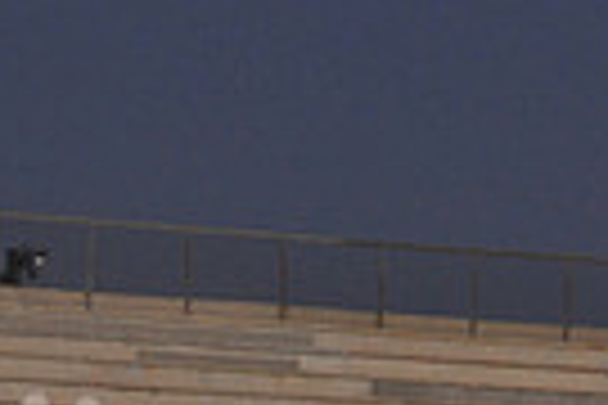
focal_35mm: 452
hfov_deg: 4.6
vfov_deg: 3.0
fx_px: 7633
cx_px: 27
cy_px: 819
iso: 2000
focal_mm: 105
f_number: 5.6
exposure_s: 1/60
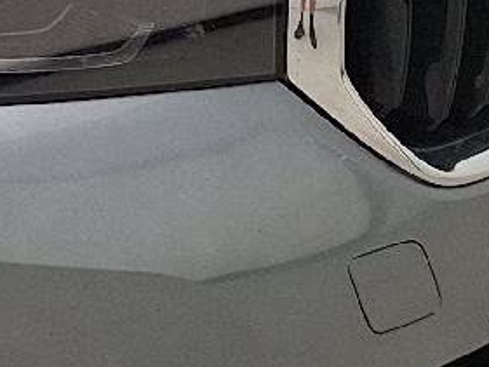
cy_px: -257
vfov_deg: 9.1
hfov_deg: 10.6
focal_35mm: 157
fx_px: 2219
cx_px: -727
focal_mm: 5.54
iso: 50
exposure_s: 1/100
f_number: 1.8
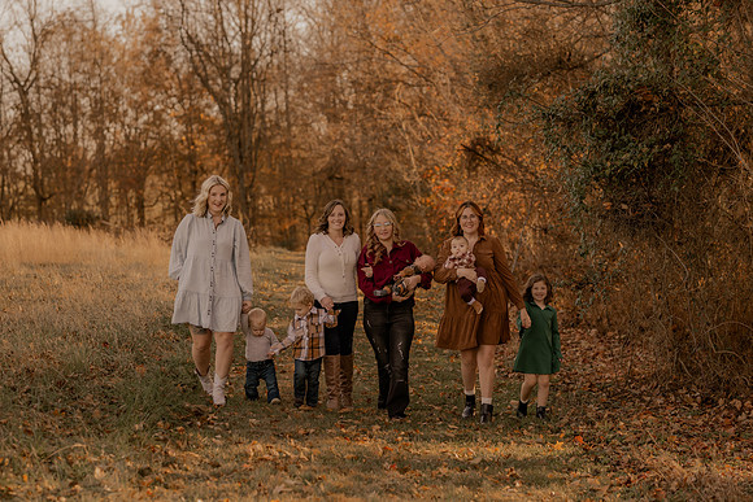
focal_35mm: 85
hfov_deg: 23.9
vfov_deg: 16.1
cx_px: 376
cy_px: 251
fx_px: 1778
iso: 200
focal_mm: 85
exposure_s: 1/320
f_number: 2.8
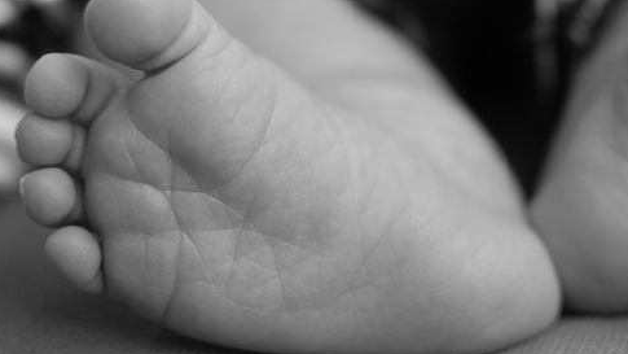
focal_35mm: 109
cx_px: 430
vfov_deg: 11.1
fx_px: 1816
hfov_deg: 19.5
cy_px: 70
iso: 100
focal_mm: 35
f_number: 1.8
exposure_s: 1/40
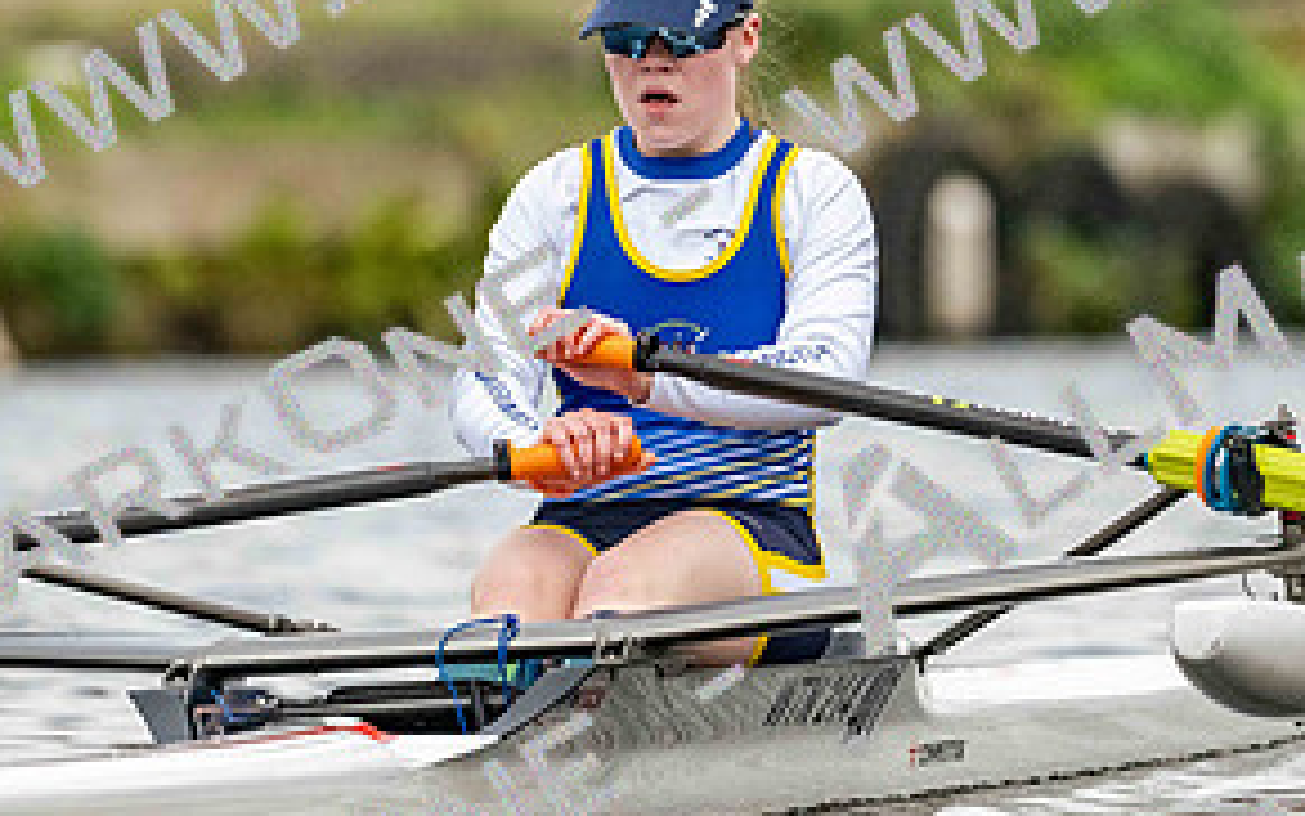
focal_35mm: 812
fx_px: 28885
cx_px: 457
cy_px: 231
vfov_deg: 1.6
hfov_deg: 2.6
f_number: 4.5
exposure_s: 1/2500
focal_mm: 400
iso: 4500
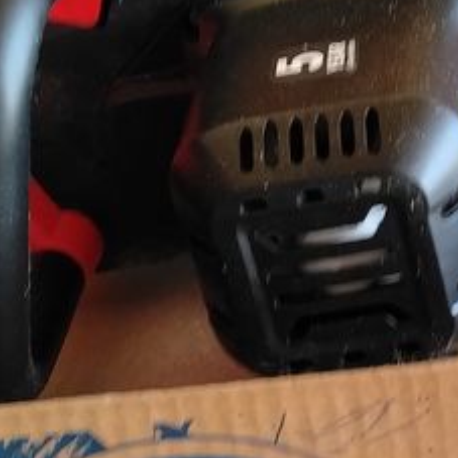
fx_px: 1572
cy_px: 315
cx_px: 456
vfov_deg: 16.5
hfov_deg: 16.3
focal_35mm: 105
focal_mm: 4.05
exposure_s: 1/33.3
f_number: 1.8
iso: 431
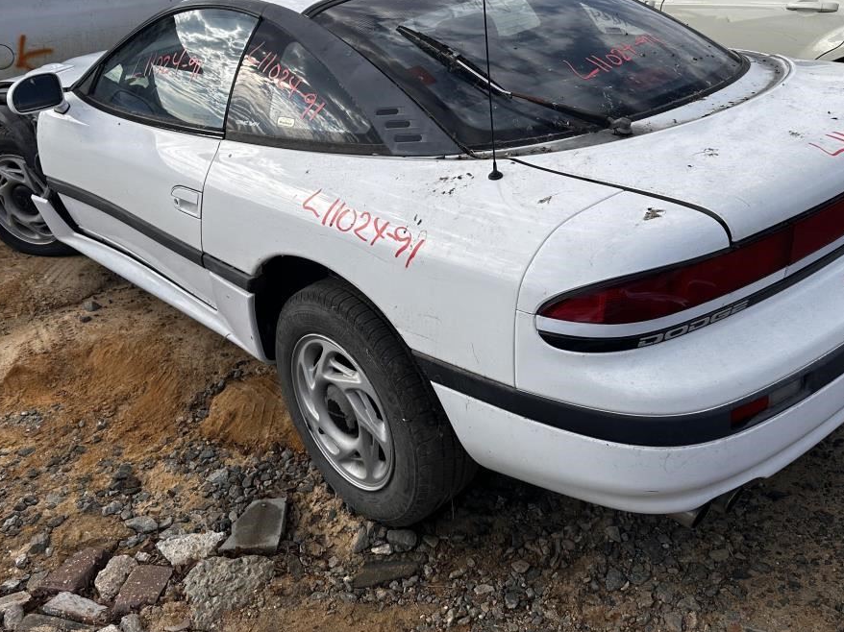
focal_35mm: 35
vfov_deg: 40.3
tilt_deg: -19.2
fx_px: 853
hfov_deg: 52.5
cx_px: 466
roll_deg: -2.3
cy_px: 227
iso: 80
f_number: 1.78
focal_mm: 6.86
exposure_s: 1/3356
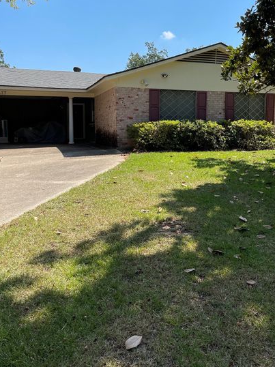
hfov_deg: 45.3
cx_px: 156
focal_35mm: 31
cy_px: 147
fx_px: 329
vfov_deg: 57.9
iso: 32
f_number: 1.6
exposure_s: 1/3003
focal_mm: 5.1
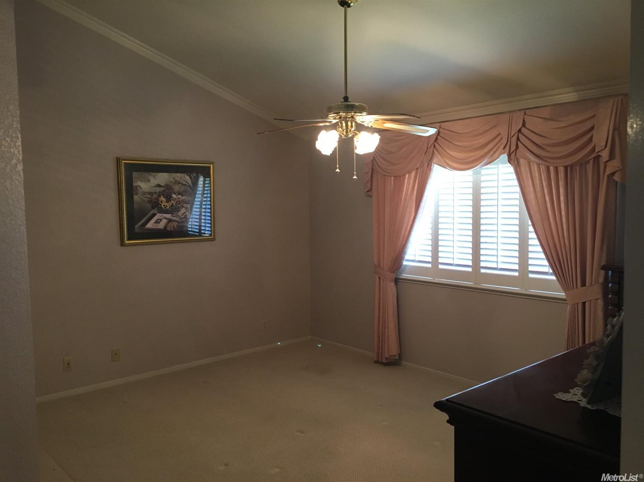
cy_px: 241
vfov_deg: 48.2
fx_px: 539
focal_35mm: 29
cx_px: 322
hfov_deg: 61.7
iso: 125
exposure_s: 1/30
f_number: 2.2
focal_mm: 4.15
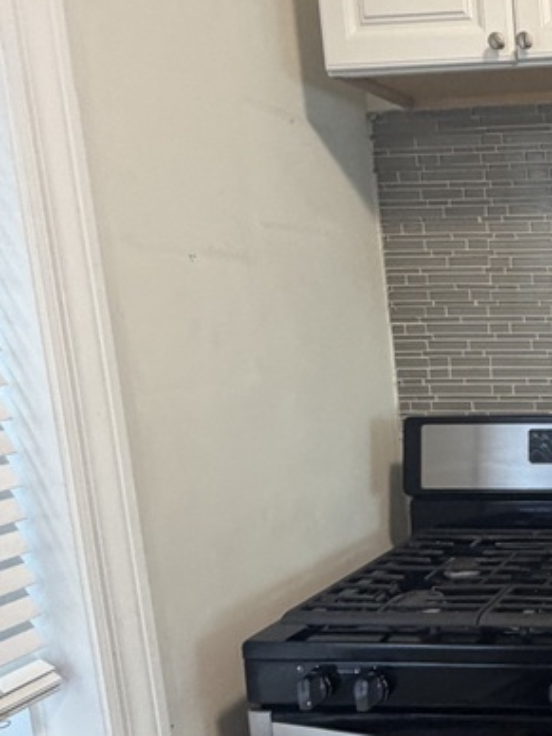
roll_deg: +2.5
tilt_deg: -9.5
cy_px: 421
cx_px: 757
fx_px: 829
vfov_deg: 47.7
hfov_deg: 28.5
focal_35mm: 39
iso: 250
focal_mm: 2.22
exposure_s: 1/60
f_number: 2.2
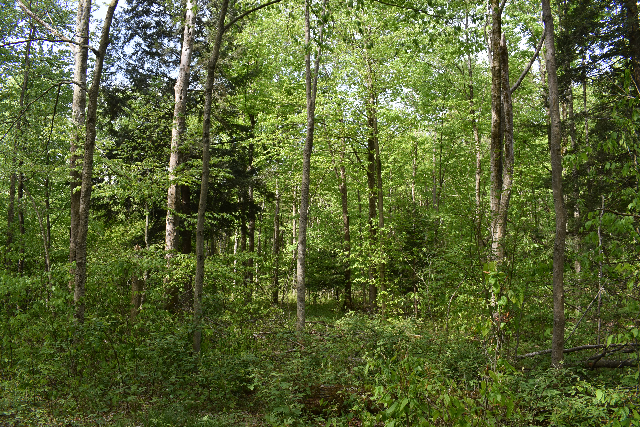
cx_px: 320
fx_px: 480
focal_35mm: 27
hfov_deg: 67.4
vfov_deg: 48.0
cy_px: 214
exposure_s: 1/200
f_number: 8
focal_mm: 18
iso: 400
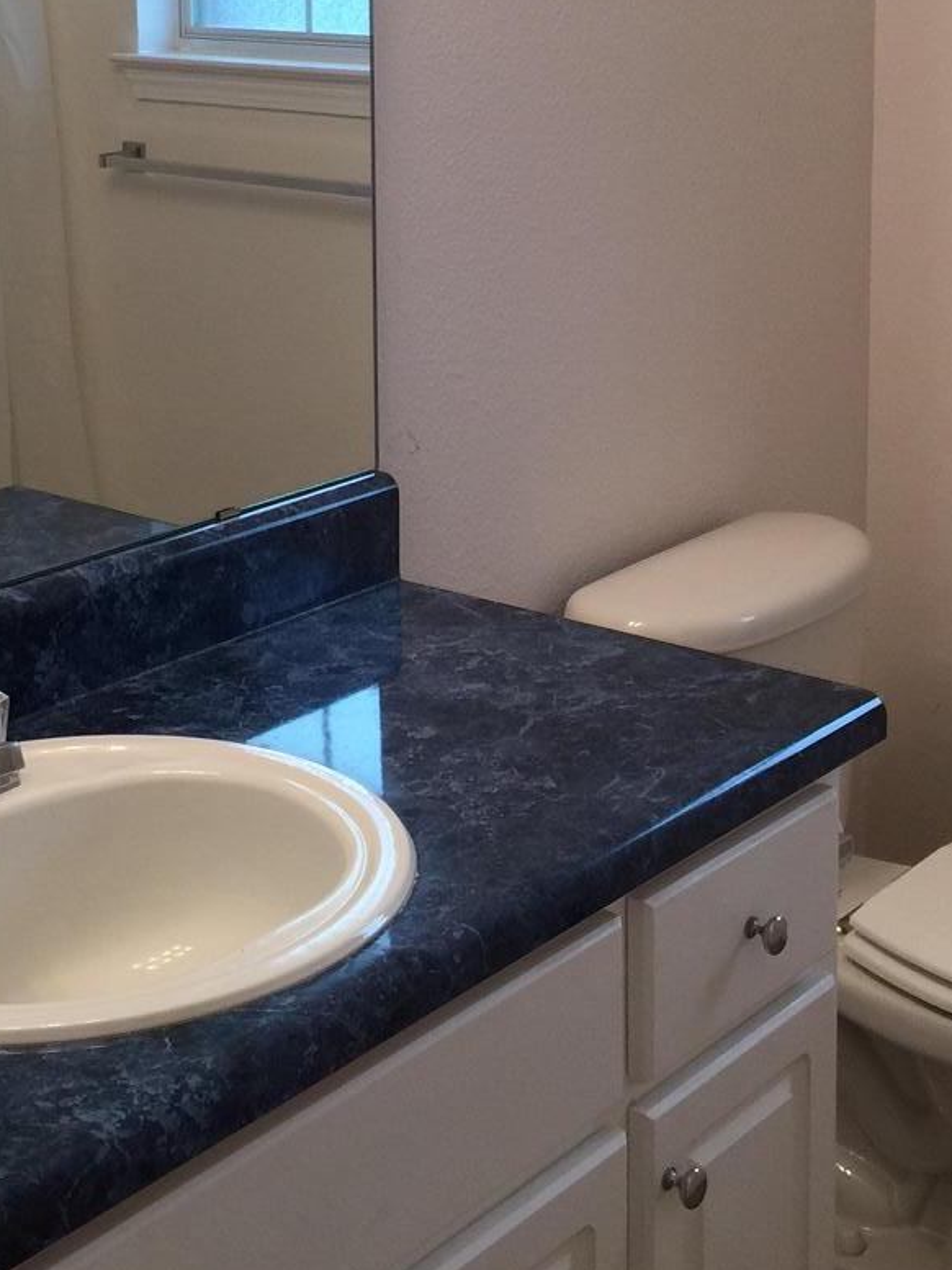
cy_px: 268
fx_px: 2237
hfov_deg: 24.0
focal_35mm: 61
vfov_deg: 30.9
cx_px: 433
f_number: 2.2
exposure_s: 1/30
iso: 50
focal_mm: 4.15
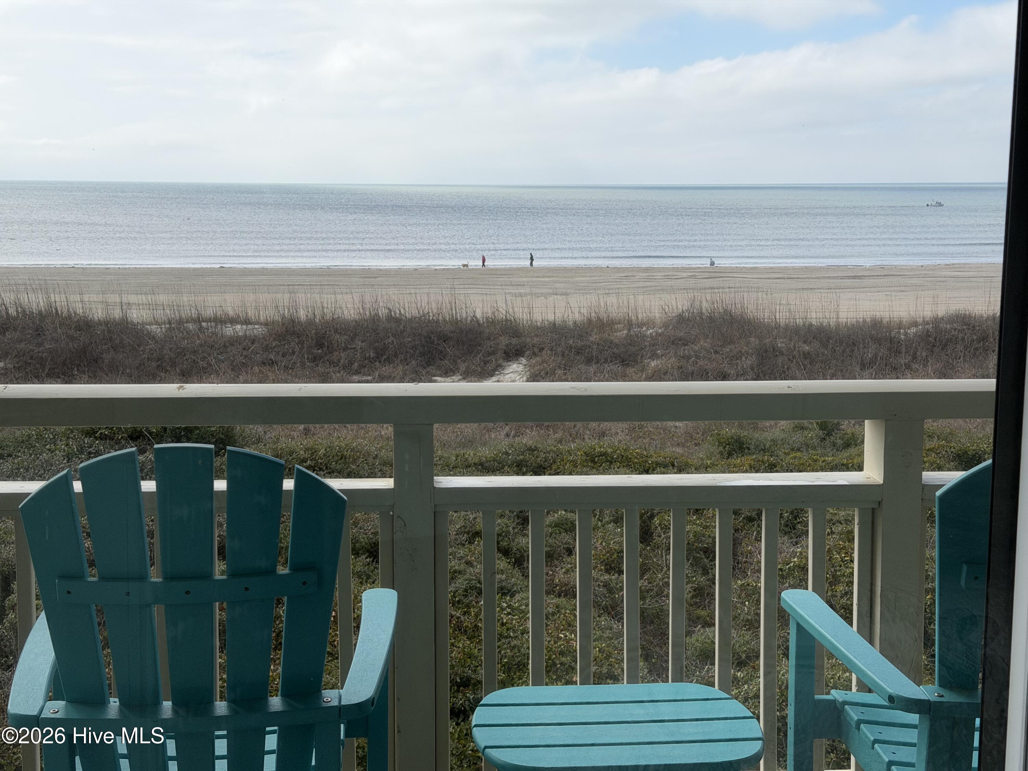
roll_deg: -0.4
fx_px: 1425
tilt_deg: -8.6
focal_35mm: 48
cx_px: 514
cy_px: 386
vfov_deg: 30.3
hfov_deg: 39.7
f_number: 1.78
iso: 64
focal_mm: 6.76
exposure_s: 1/4878
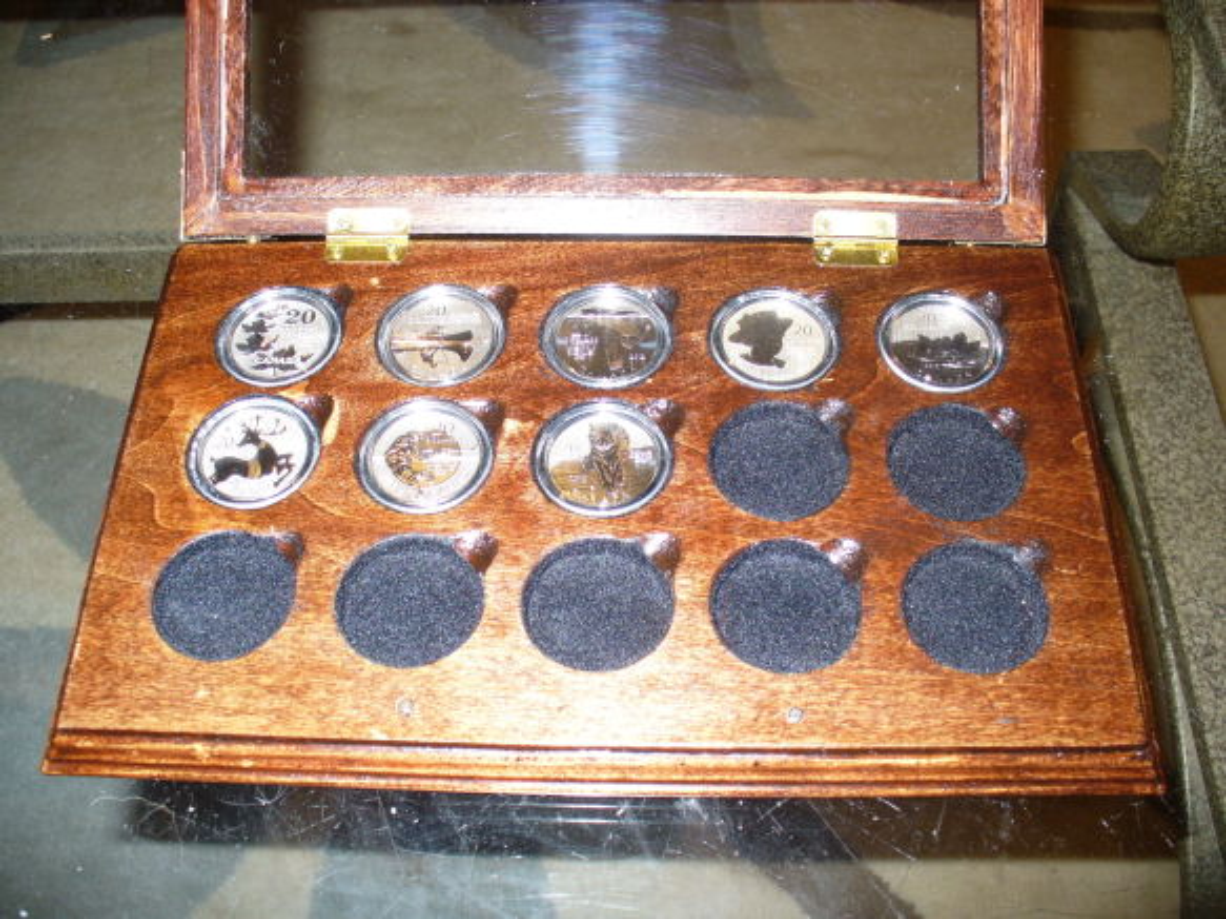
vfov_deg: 38.7
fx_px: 1310
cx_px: 613
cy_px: 460
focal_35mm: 37
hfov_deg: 50.1
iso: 80
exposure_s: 1/30
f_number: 2.8
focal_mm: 6.1
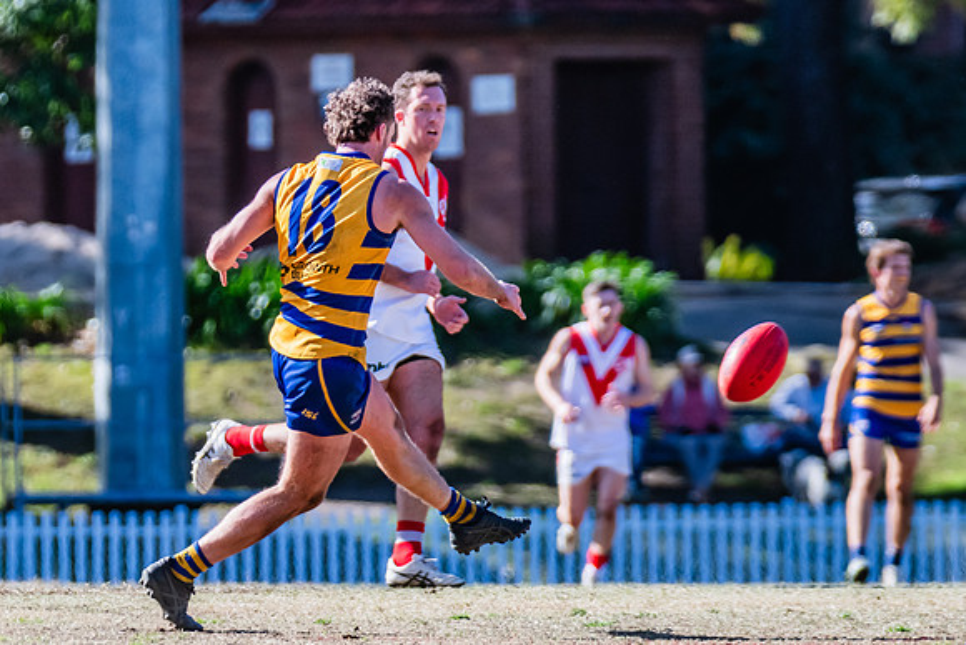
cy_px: 336
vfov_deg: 2.2
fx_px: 17109
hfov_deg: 3.2
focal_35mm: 637
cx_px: 356
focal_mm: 360
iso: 900
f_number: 5.6
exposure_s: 1/2000
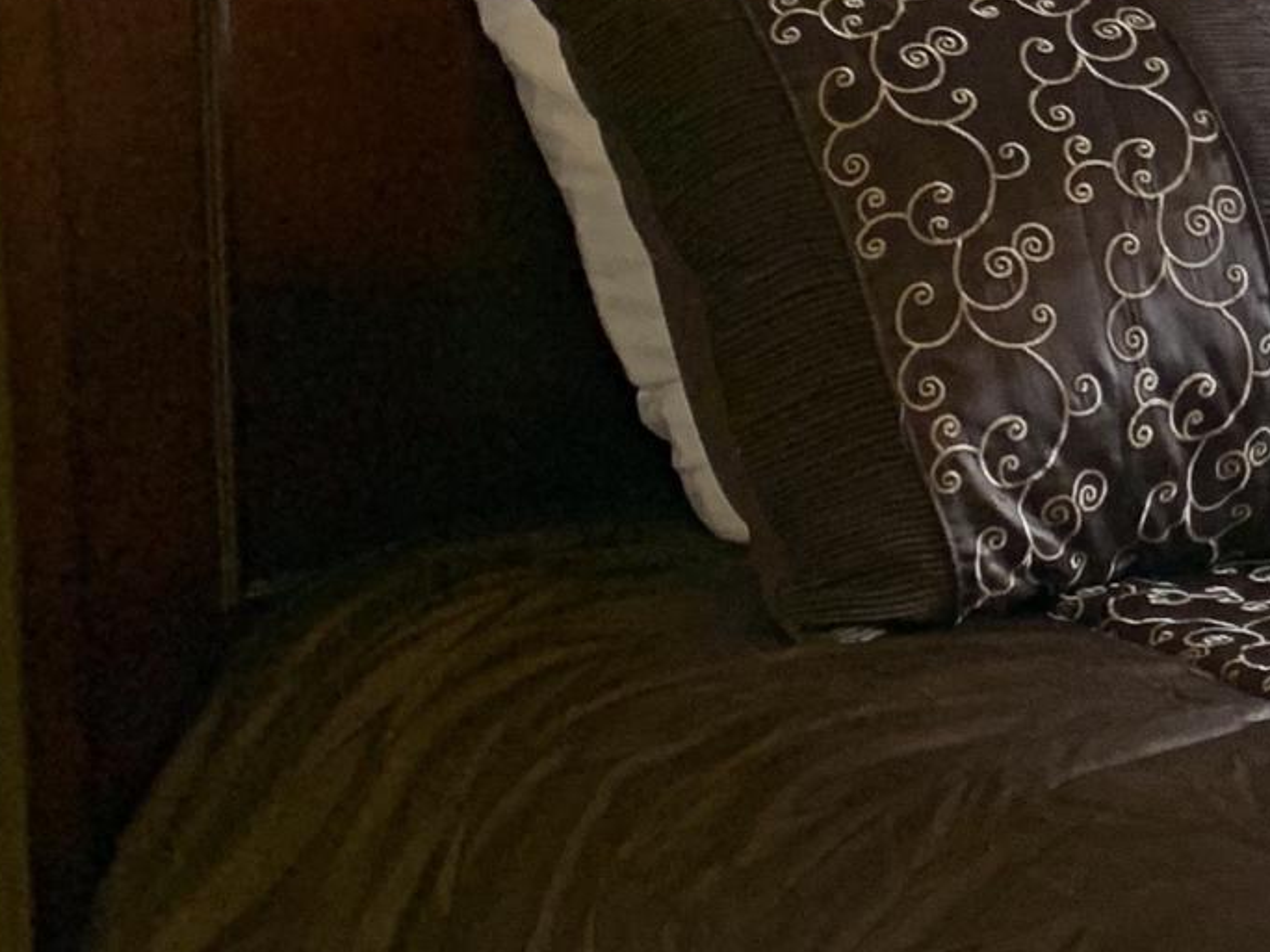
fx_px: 4182
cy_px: 100
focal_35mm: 114
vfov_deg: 12.9
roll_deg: -2.1
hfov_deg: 14.5
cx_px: 2490
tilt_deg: -5.8
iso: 80
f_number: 1.8
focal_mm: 4.25
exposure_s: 1/120
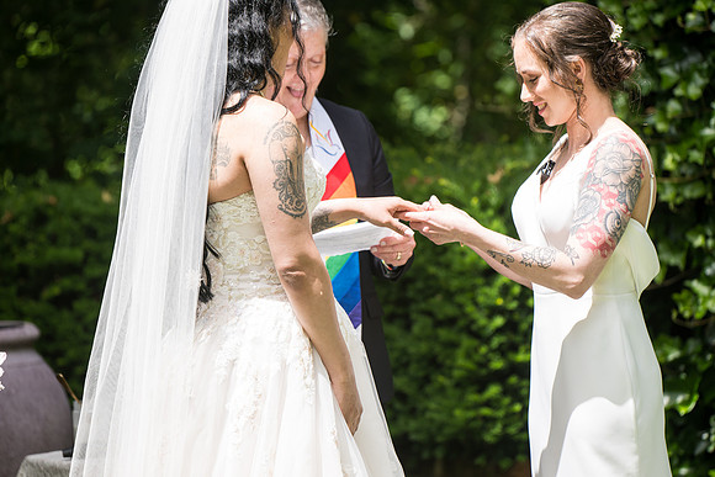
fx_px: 3973
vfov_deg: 6.9
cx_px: 358
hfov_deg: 10.3
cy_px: 238
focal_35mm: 200
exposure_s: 1/400
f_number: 4
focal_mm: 200
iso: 100
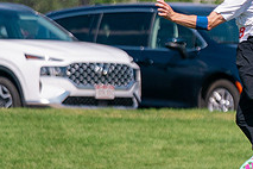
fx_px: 6922
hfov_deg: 2.1
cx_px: 380
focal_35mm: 985
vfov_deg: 1.4
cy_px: 70
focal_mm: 200
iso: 640
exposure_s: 1/12800
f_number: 2.8
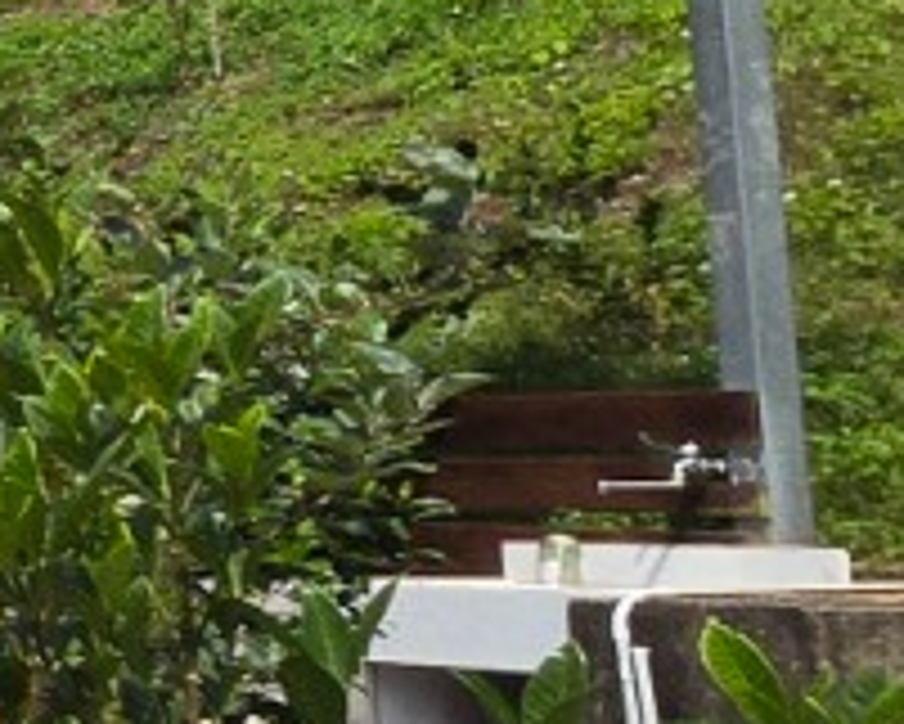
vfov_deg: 15.2
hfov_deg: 10.0
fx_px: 2704
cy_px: 265
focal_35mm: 101
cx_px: -2136
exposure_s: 1/5636
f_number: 2.2
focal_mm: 2.2
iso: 100
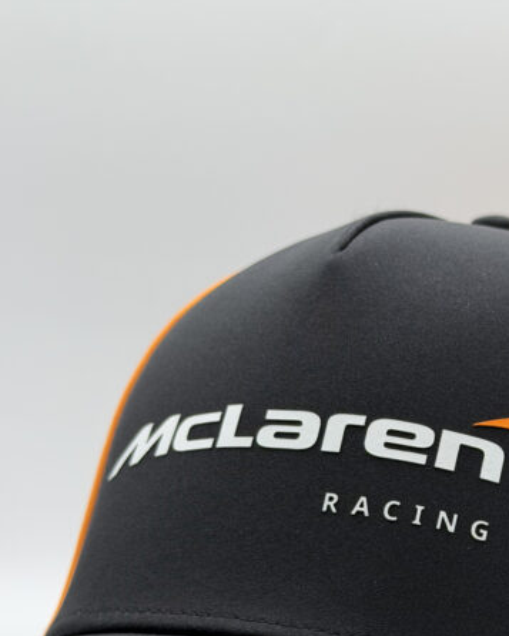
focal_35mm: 84
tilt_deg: -7.1
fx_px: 1581
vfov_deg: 22.4
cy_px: 505
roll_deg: -1.3
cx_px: 416
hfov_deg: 18.1
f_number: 1.78
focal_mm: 6.76
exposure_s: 1/121
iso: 50
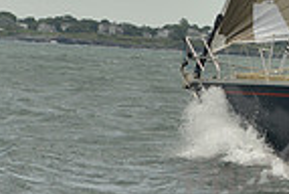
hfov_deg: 7.0
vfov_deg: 4.9
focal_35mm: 283
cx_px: 570
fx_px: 2277
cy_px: 19
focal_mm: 70
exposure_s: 1/800
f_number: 5.6
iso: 400
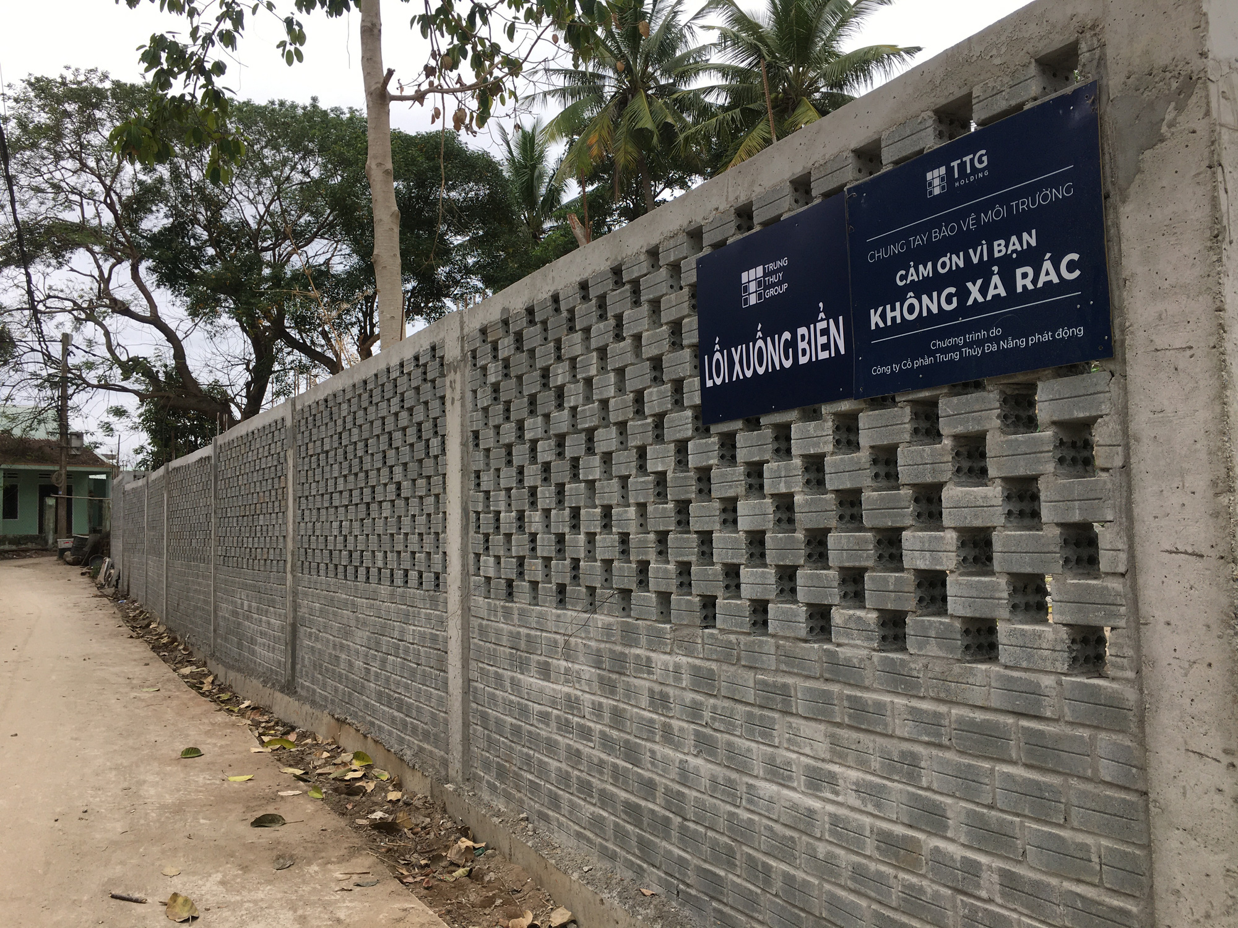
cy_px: 464
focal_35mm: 29
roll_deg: +0.2
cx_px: 619
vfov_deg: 48.2
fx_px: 1037
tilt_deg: +4.9
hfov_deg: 61.7
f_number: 2.2
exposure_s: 1/509
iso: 25
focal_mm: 4.15
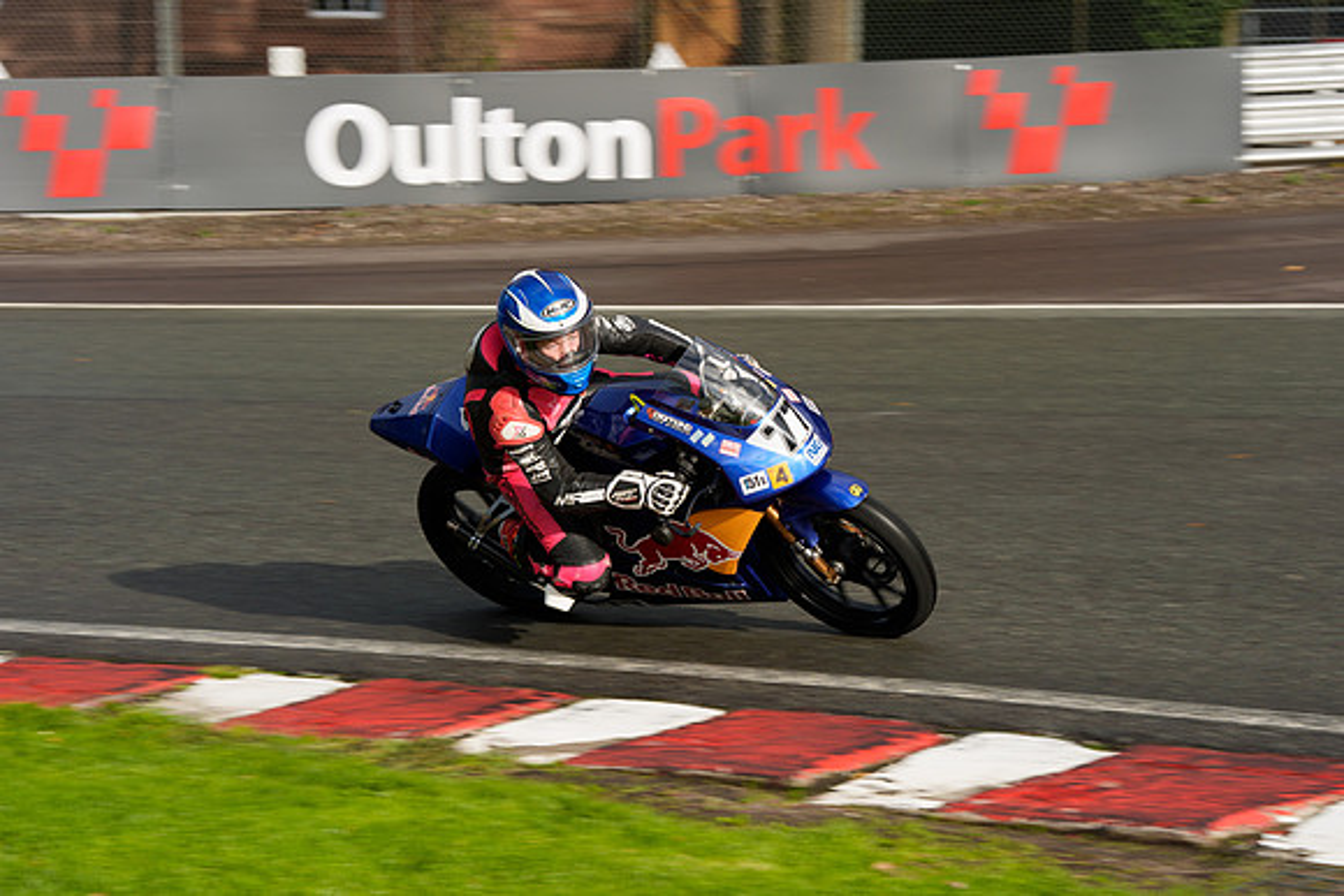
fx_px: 4070
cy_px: 448
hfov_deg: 18.8
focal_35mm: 109
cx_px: 672
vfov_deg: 12.6
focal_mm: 109
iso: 250
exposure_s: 1/320
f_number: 10
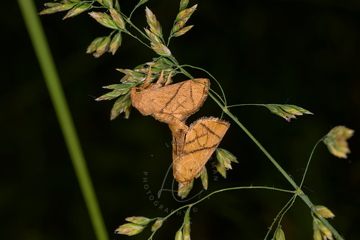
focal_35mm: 105
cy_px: 120
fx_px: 1050
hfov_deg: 19.5
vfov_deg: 13.0
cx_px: 180
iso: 64
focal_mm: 105
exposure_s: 1/250
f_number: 22
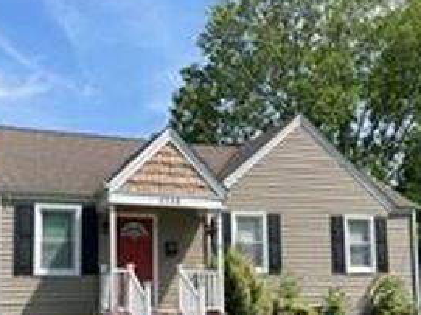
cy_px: 232
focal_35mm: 48
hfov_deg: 39.6
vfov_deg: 29.8
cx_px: 194
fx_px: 584
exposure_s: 1/3509
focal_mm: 4.2
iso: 32
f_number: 1.6
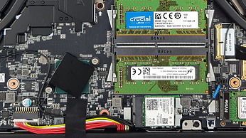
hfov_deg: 35.5
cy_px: -1
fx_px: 385
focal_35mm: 59
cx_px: 128
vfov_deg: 19.7
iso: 64
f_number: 1.7
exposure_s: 1/120
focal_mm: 4.3
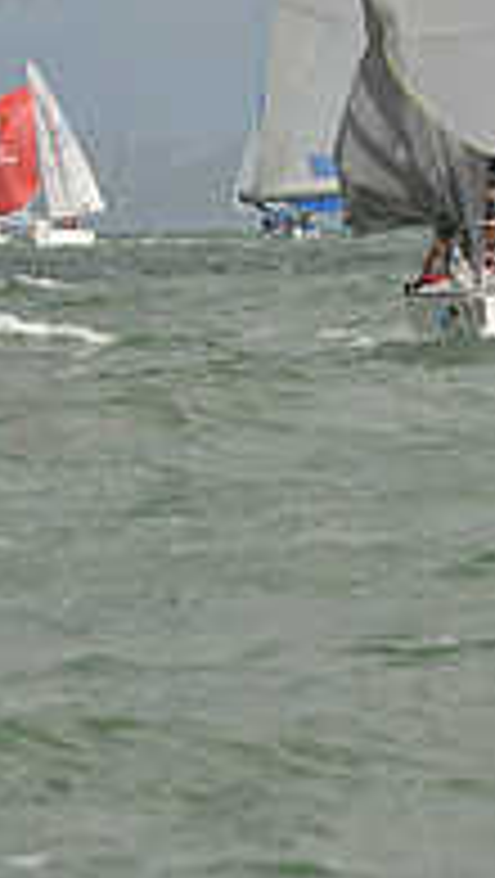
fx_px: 14529
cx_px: 430
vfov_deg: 3.5
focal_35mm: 624
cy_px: -293
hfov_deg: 2.0
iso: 280
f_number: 9
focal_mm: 200
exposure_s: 1/1000
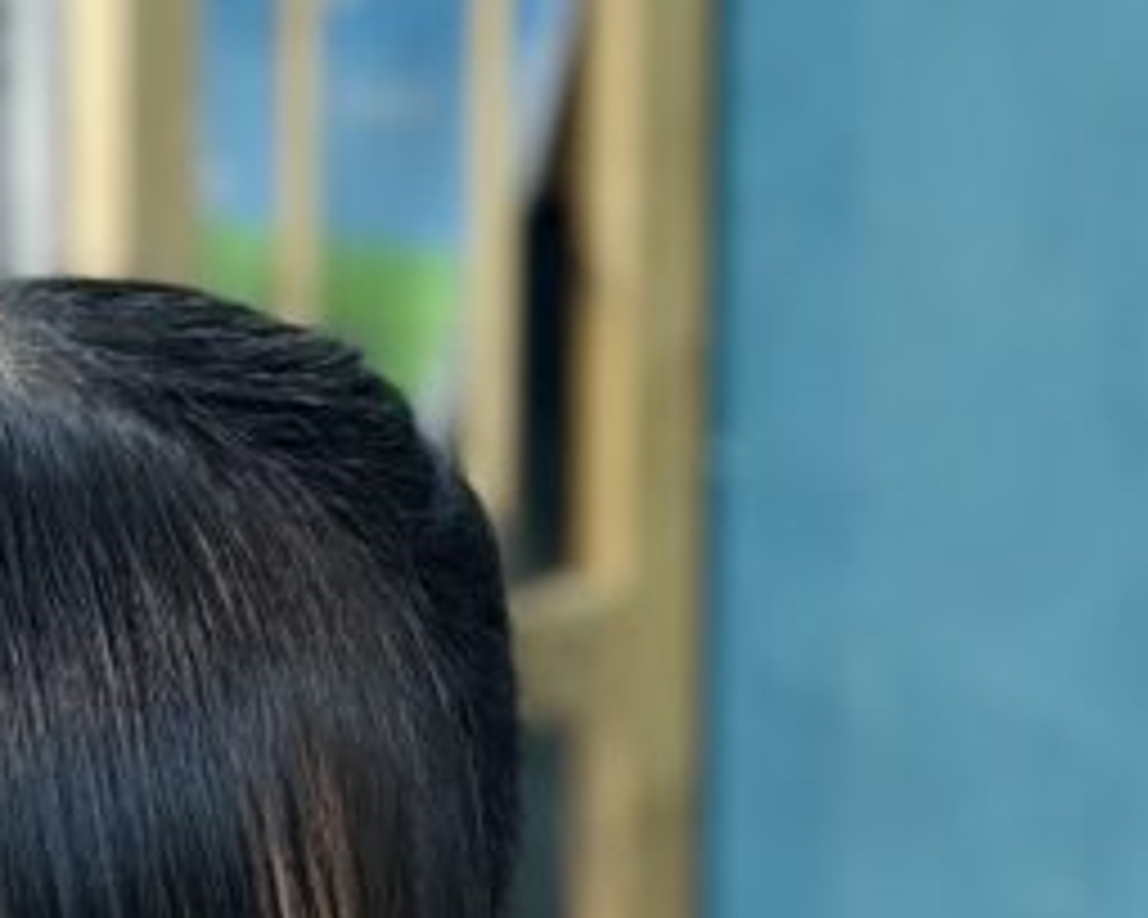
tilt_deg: -21.0
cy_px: 2050
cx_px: -122
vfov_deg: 6.1
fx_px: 8324
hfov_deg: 7.8
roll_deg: +0.6
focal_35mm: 245
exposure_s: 1/106
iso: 64
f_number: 1.78
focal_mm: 6.86
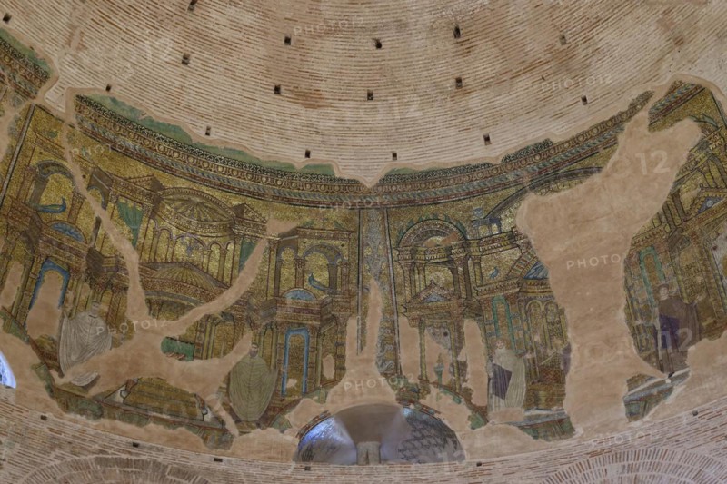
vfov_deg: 31.9
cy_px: 242
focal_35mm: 42
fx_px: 848
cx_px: 364
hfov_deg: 46.4
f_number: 5
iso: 4500
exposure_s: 1/100
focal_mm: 42
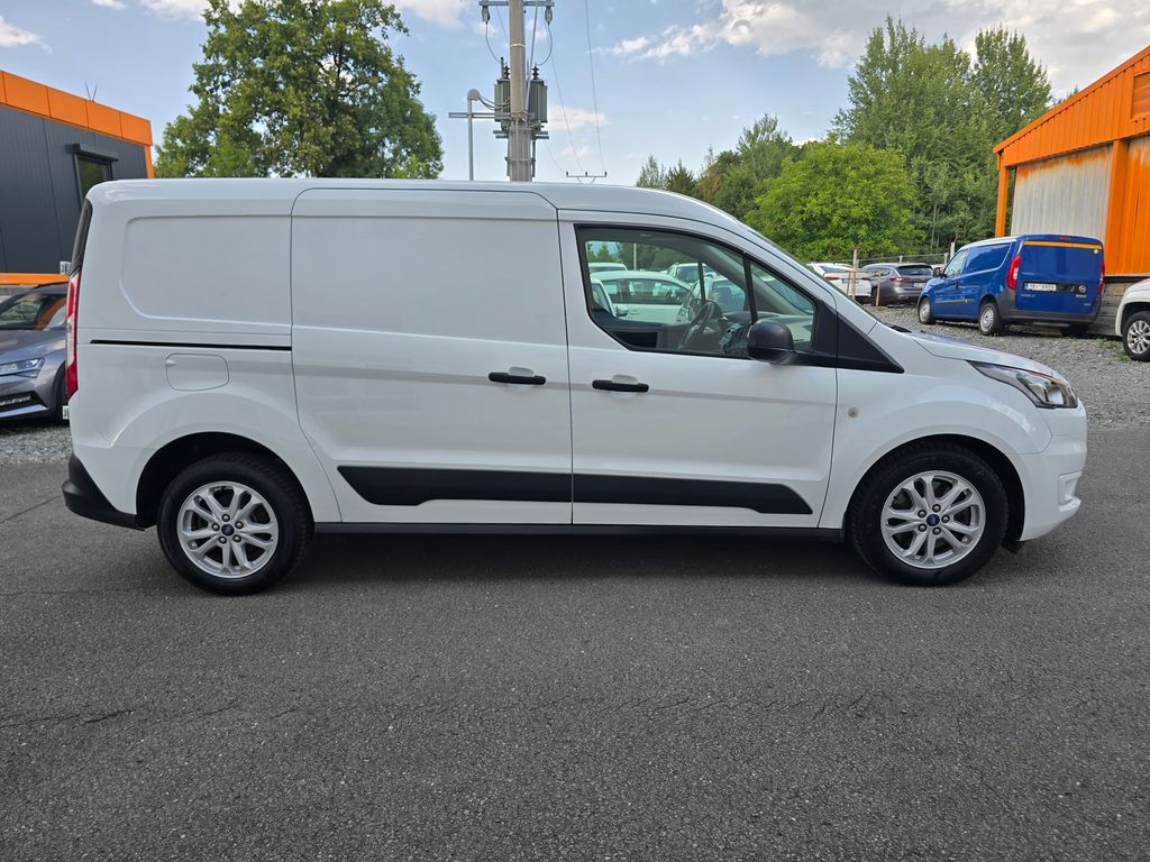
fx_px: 764
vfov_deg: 58.9
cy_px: 431
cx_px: 575
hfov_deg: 73.9
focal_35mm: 23
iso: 12
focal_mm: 6.3
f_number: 1.7
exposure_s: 1/202
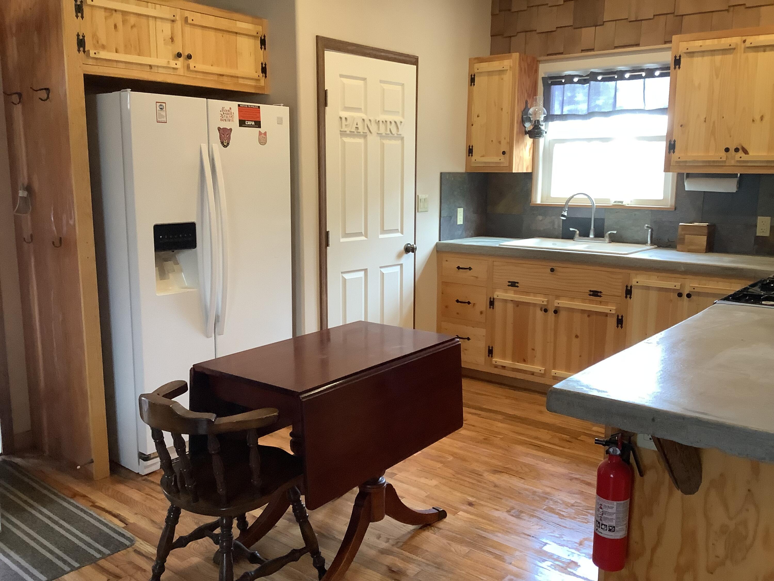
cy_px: 290
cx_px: 387
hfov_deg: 58.4
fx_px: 693
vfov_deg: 45.4
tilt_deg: -9.2
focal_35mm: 31
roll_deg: +1.1
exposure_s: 1/50
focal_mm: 3.3
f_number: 2.4
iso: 200
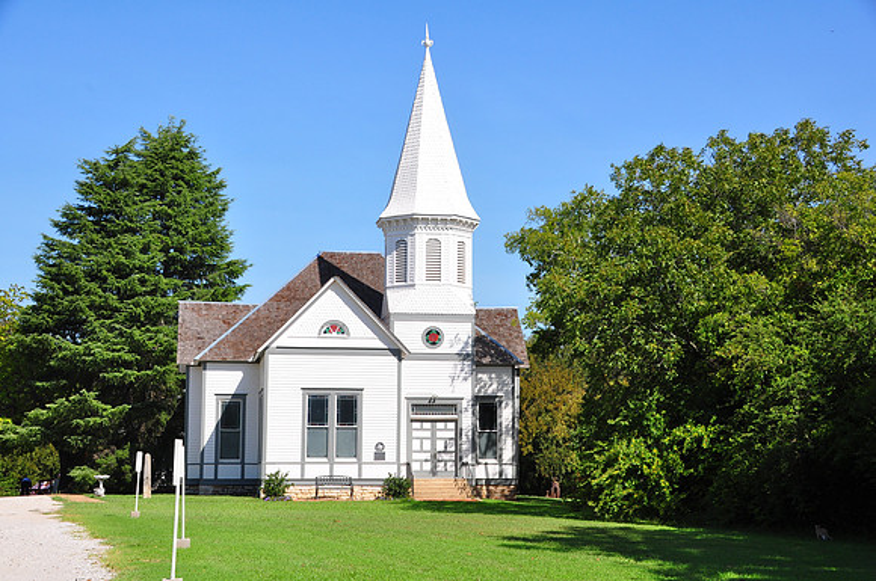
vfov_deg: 19.7
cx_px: 438
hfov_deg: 29.3
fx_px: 1677
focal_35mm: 69
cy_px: 290
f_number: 14
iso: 200
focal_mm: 46
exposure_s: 1/160
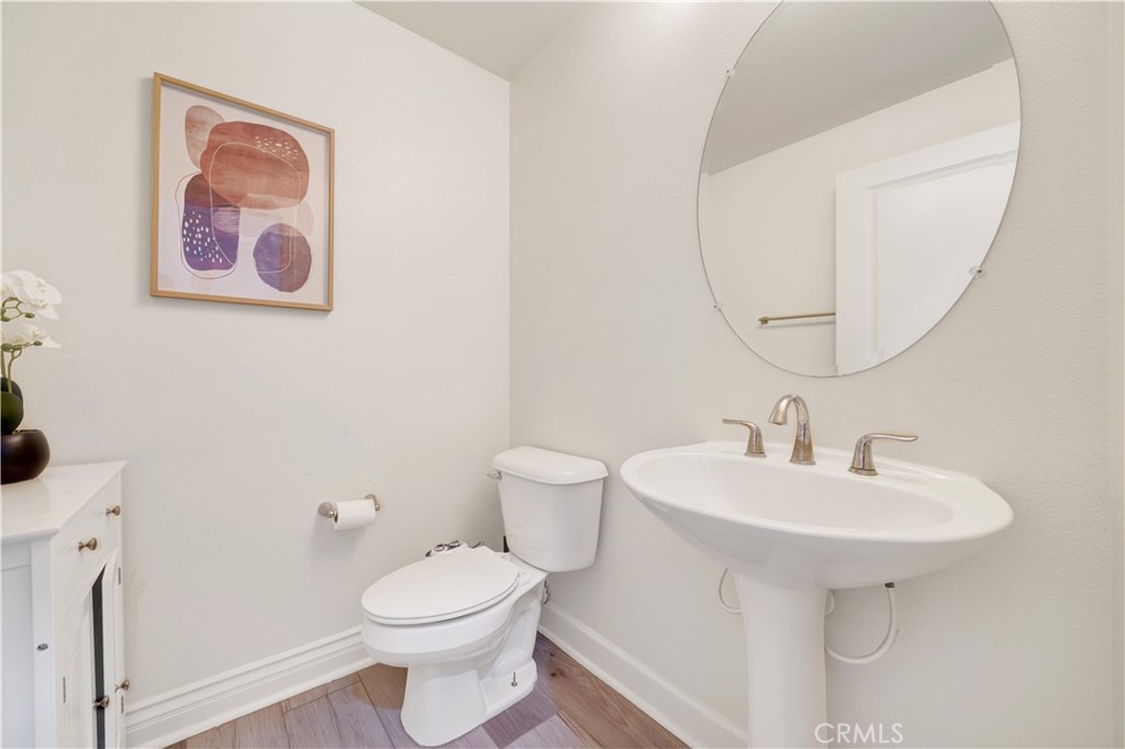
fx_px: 406
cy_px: 374
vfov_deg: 85.4
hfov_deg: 108.3
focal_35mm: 13
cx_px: 562
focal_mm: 13
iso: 400
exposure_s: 1/6
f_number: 7.1
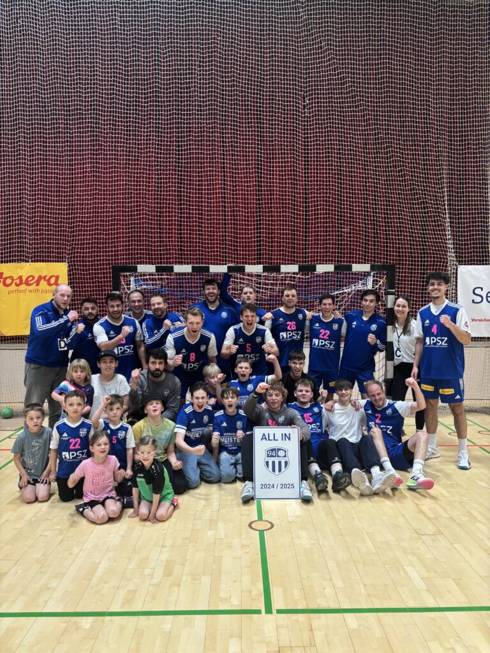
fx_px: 491
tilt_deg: -3.5
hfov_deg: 53.1
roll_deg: -1.1
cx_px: 245
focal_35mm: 26
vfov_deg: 67.3
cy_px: 326
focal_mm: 5.96
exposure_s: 1/50
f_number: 1.6
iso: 100
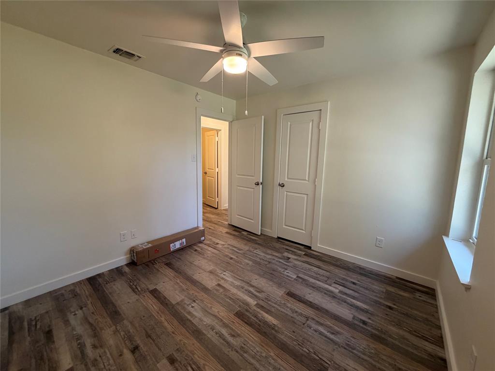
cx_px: 248
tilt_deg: -8.9
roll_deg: -0.8
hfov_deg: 102.1
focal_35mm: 14
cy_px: 186
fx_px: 200
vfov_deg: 85.7
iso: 320
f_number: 2.2
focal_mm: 2.22
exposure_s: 1/120
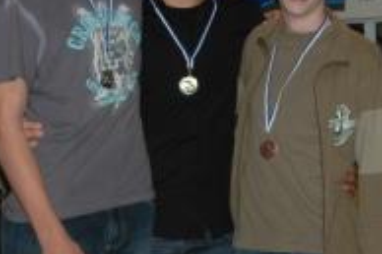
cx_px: 228
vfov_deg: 10.9
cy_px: 81
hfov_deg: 16.4
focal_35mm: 125
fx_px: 1325
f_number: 4.5
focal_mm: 36
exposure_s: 1/60
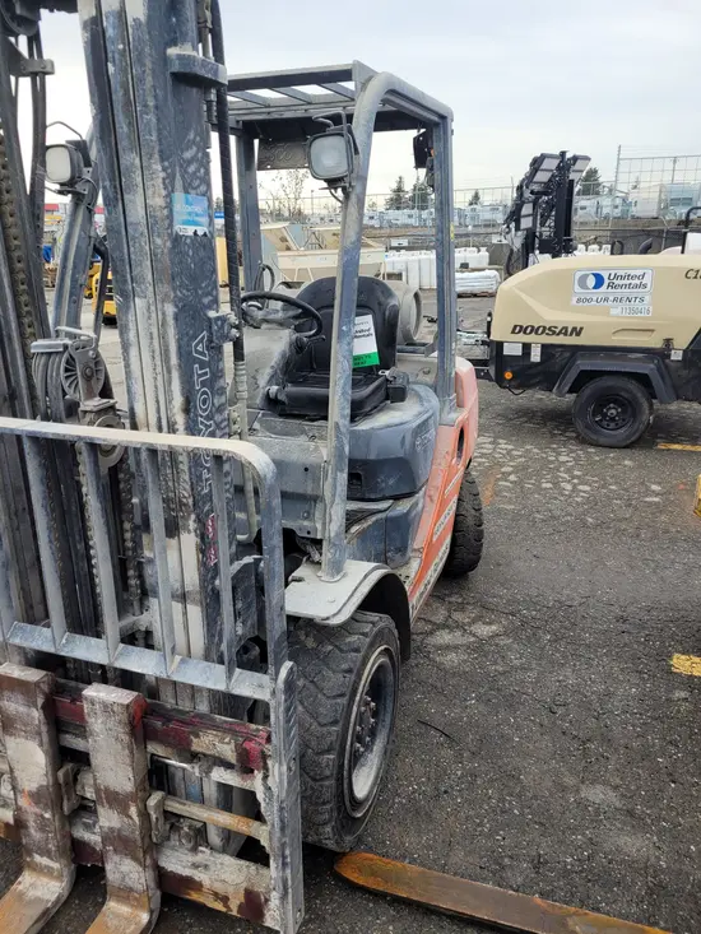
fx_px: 702
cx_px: 350
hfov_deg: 53.1
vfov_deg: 67.3
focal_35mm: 26
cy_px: 467
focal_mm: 5.4
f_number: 1.8
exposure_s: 1/355
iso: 40
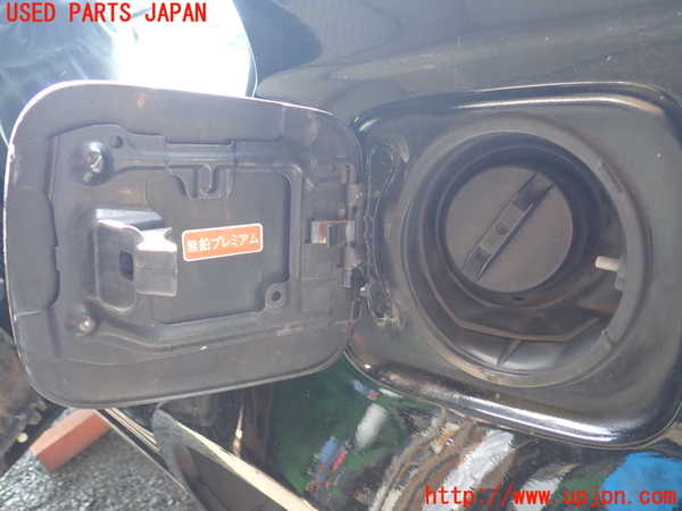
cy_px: 256
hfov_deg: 60.0
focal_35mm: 30
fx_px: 591
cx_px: 341
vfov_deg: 46.8
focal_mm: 5.4
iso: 200
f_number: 2.3
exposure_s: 1/50
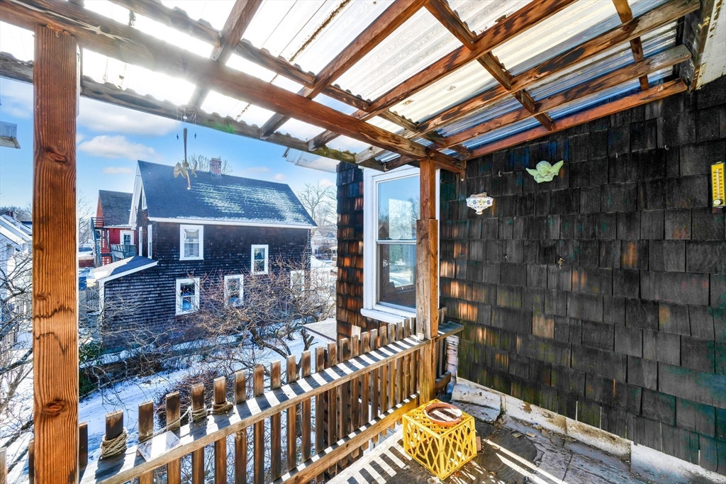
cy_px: 242
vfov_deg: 81.2
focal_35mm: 14
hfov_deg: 104.2
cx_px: 363
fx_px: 282
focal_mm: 14
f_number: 9
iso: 250
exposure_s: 1/200
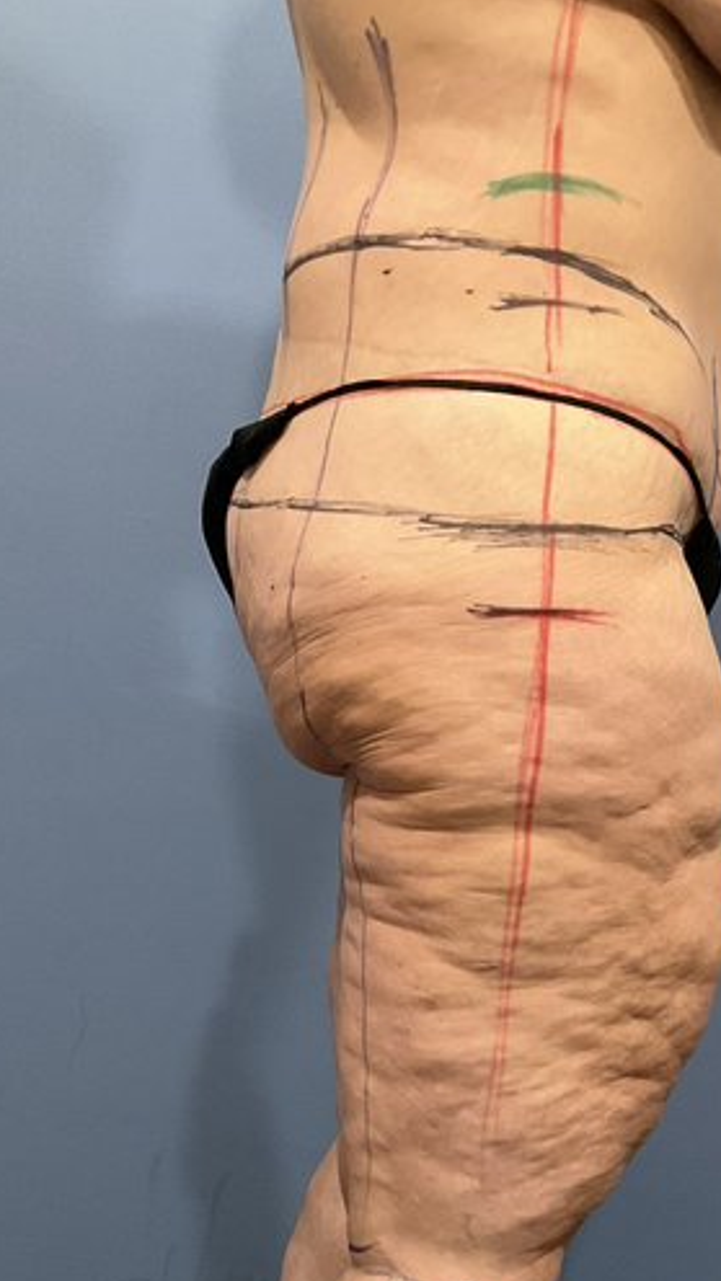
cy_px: 987
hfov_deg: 23.4
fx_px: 1733
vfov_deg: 39.3
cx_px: 491
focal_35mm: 51
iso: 250
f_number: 1.8
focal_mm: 3
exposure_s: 1/60
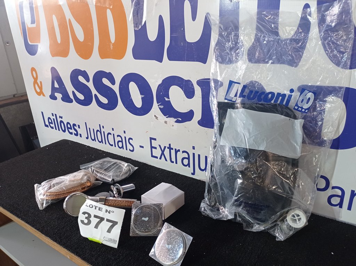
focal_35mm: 28
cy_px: 133
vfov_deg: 49.7
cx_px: 178
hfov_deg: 63.5
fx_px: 288
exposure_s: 1/60
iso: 240
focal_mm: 4.7
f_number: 1.79
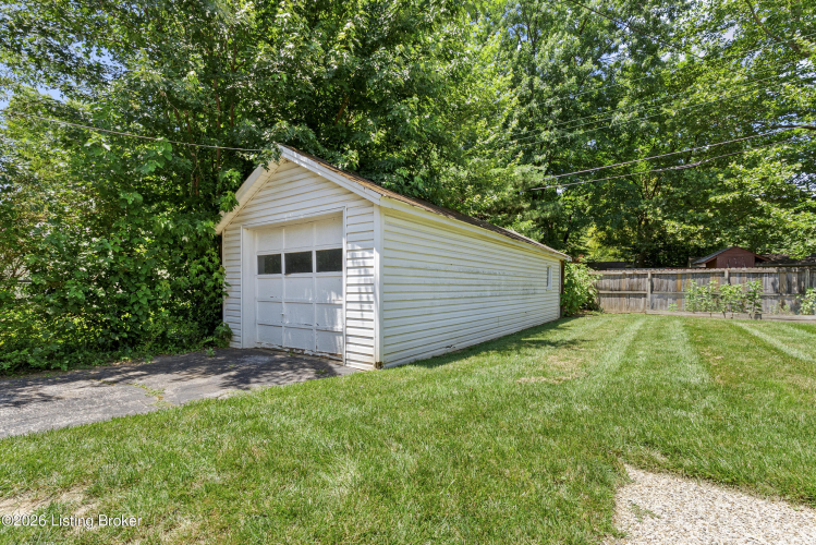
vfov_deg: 73.8
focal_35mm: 16
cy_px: 272
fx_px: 363
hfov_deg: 96.7
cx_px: 408
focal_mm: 16
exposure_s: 1/50
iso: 400
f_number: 11
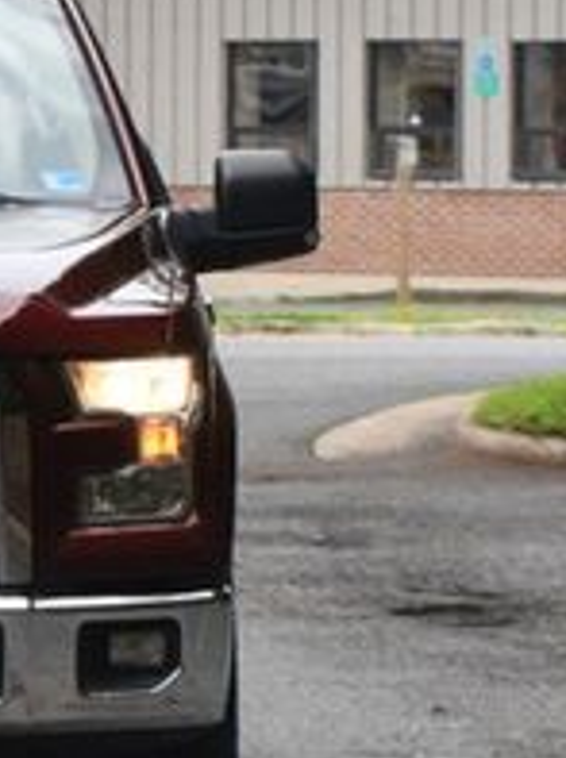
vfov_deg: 5.9
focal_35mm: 338
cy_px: 239
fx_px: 7393
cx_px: -312
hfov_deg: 4.4
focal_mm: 72
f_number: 8
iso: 100
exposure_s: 1/250
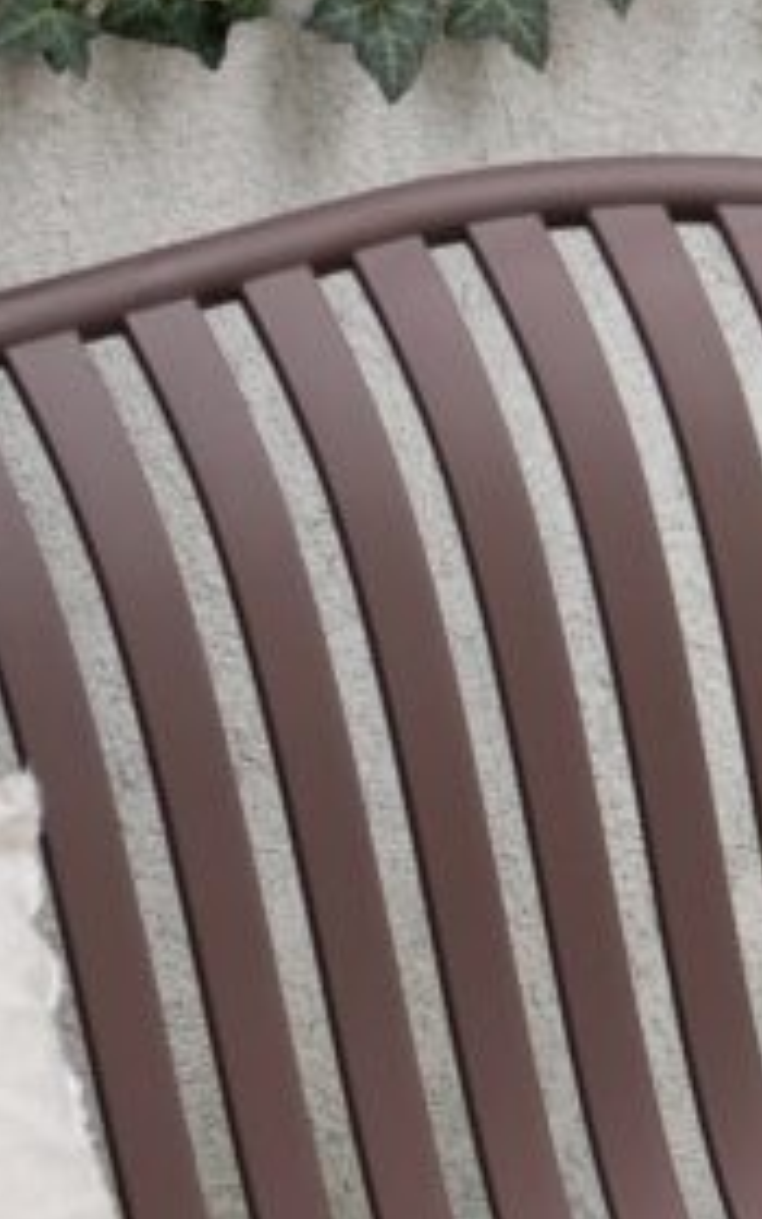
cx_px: 575
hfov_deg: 7.8
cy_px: 1306
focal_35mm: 167
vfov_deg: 12.3
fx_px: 5549
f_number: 4
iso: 125
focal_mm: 34.2
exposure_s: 1/56
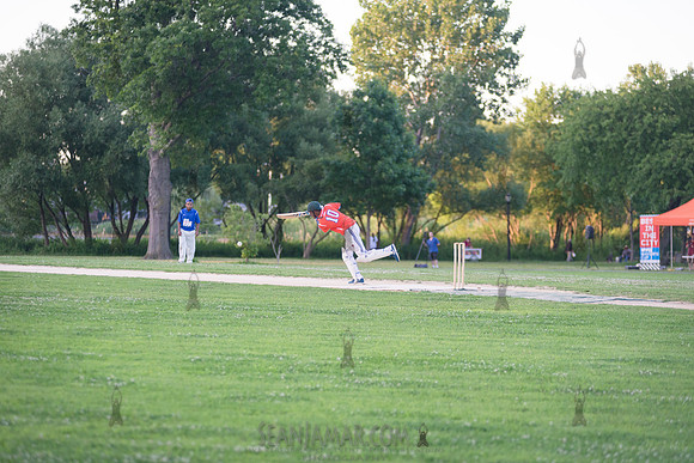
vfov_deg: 11.0
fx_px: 2410
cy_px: 232
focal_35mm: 125
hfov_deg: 16.4
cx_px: 347
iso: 1600
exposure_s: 1/1250
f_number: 2.8
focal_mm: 125
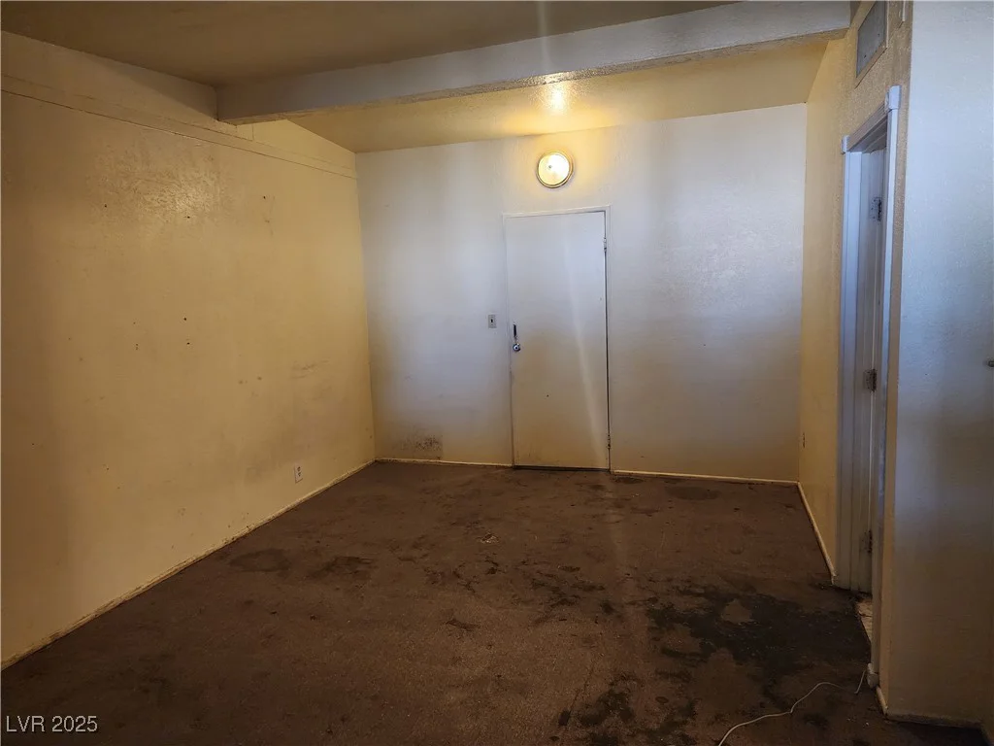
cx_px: 497
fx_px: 660
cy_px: 373
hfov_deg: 73.9
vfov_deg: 58.9
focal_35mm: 23
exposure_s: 1/60
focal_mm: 6.4
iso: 640
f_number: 1.8
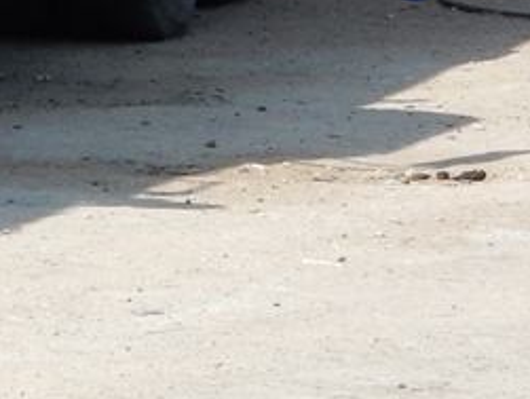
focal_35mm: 508
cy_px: -517
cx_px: -669
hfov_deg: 3.8
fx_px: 7789
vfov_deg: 2.9
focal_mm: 17.6
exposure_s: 1/400
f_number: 5.3
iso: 125
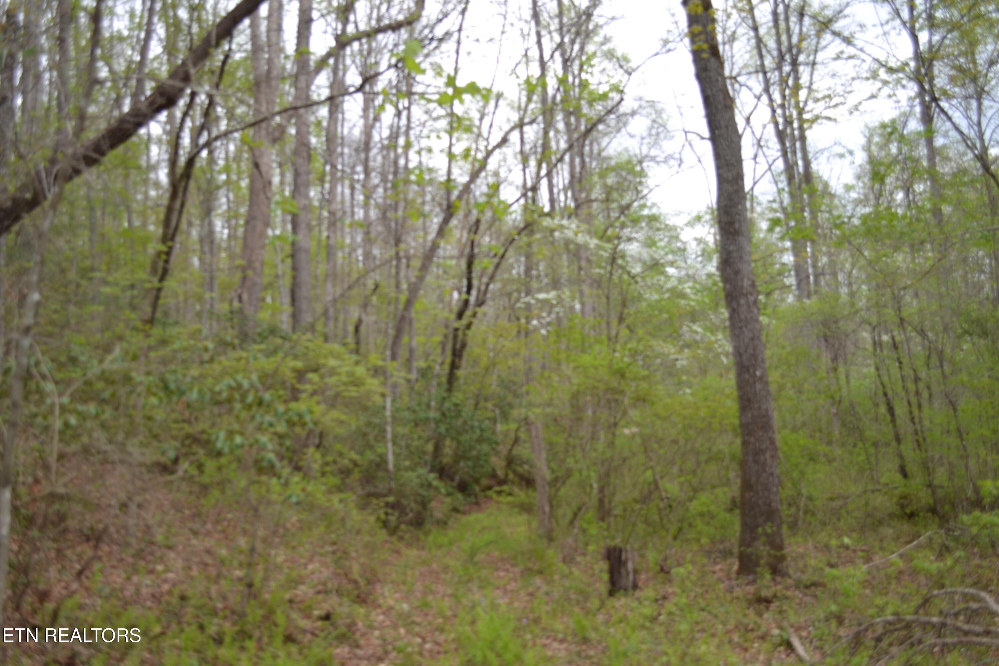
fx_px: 916
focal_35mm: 33
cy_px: 333
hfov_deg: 57.2
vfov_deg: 40.0
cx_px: 500
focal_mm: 22
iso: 100
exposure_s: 1/200
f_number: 4
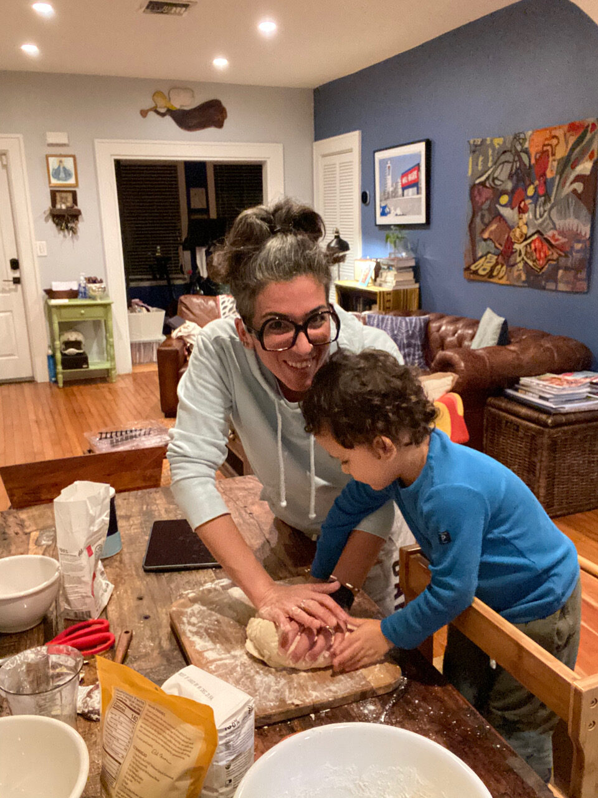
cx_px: 299
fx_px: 691
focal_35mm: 30
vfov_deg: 60.0
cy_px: 399
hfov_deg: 46.8
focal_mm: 2.71
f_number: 2.2
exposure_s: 1/30
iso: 640
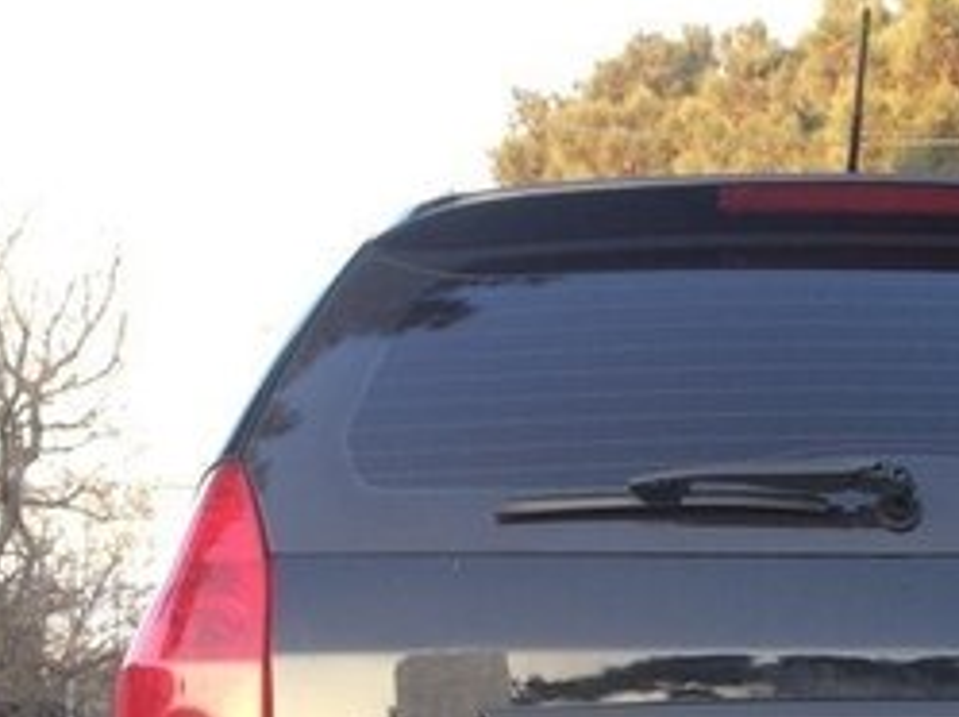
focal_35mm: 77
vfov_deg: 17.8
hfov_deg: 24.5
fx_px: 2130
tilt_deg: -8.6
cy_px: 946
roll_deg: -0.8
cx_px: 909
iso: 50
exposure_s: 1/100
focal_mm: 4.15
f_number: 2.2
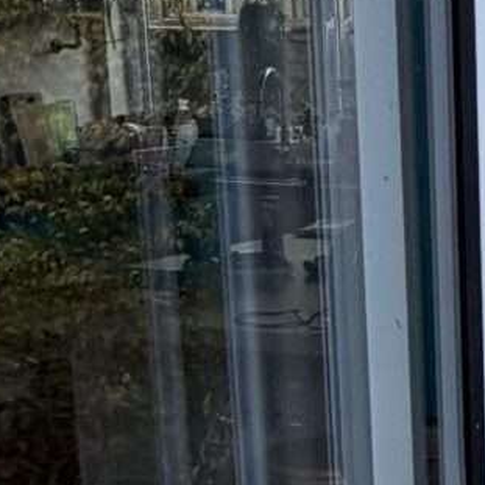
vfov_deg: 16.8
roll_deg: -1.7
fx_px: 1617
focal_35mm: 102
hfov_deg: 15.3
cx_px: 803
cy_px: 463
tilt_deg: -15.2
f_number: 2.2
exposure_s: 1/310
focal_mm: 2.22
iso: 50
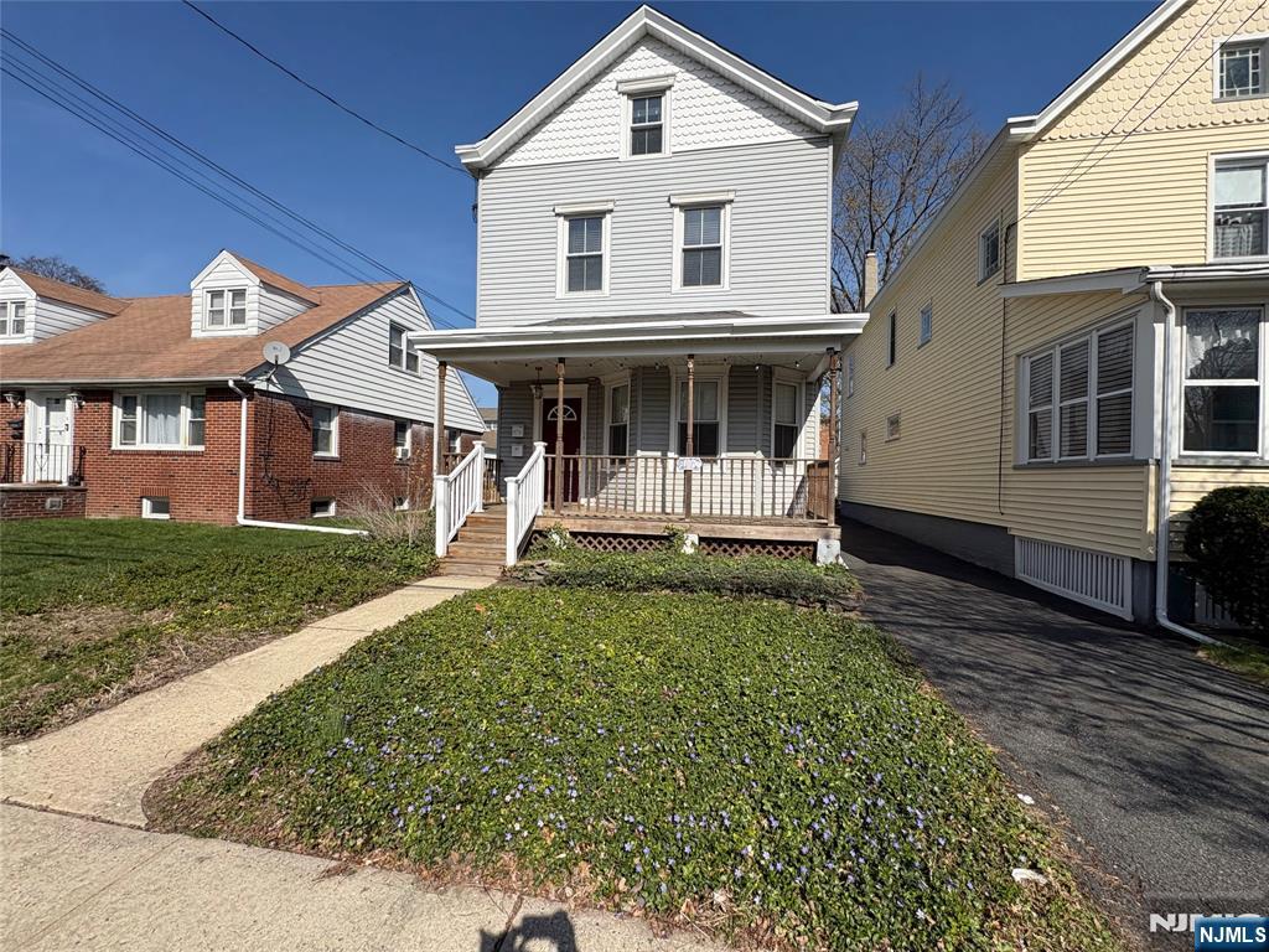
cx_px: 634
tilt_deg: -1.2
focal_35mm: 14
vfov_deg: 85.7
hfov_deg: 102.1
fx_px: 513
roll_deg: -1.1
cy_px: 476
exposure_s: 1/2342
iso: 50
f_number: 2.2
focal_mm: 2.22
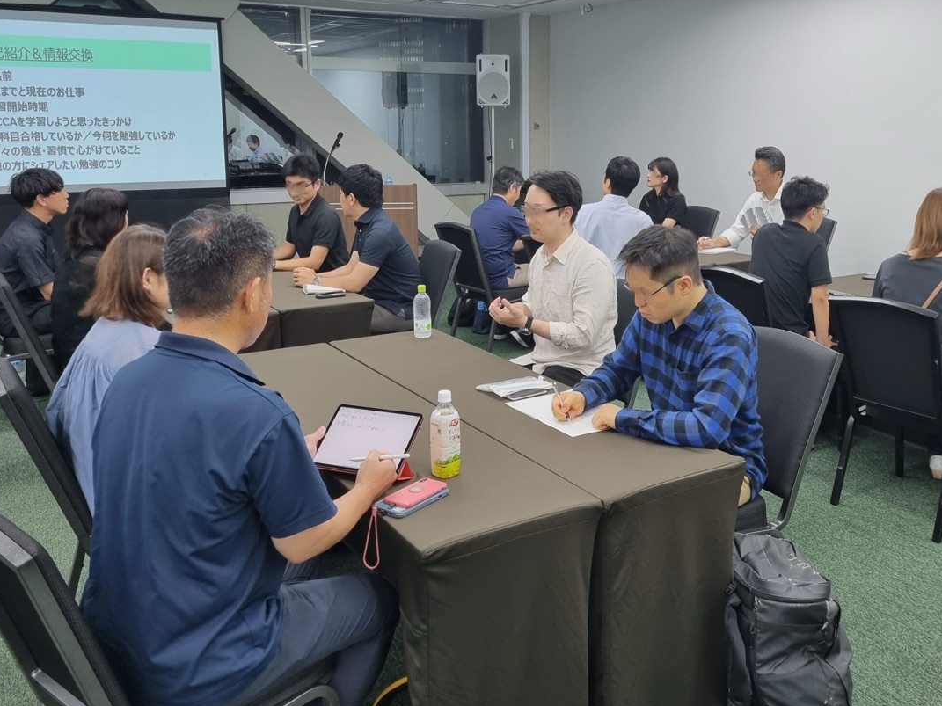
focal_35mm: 34
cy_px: 269
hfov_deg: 53.7
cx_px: 547
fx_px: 925
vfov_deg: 41.5
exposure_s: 1/100
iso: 160
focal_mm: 5.4
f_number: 1.8
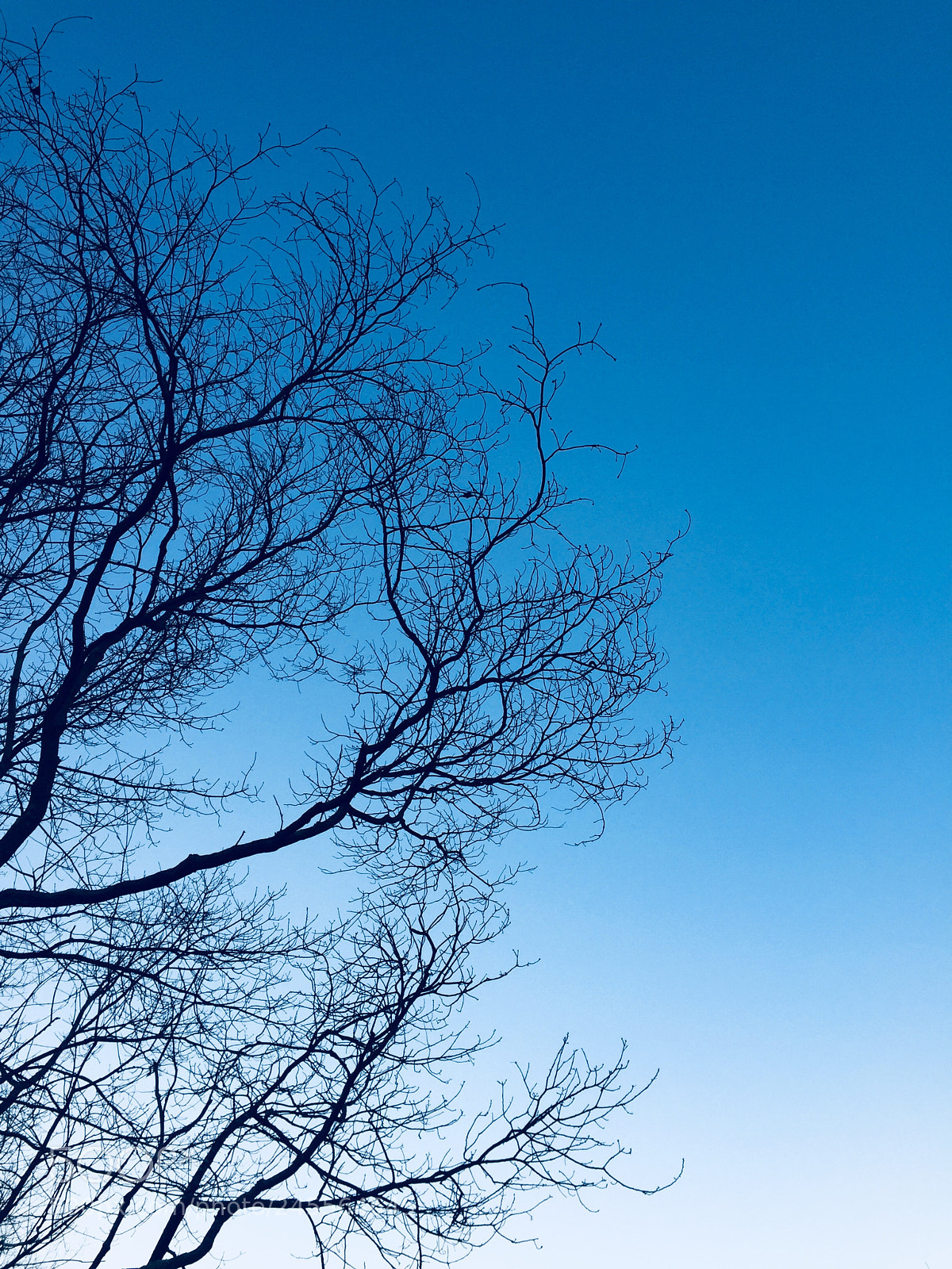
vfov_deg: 61.7
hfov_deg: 48.2
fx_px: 1063
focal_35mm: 29
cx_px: 476
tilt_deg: +47.4
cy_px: 634
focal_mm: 4.15
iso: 32
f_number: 2.2
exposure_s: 1/309
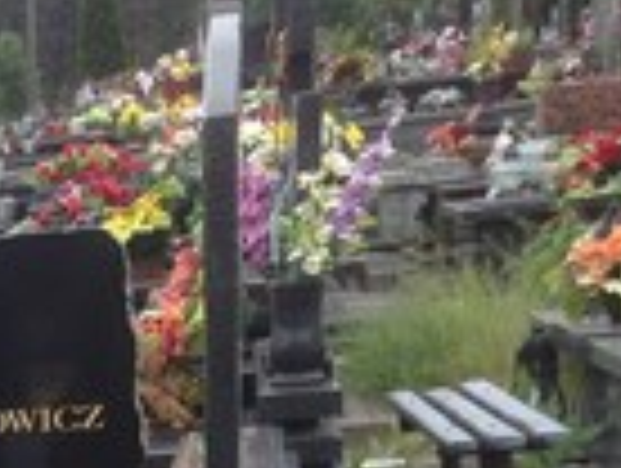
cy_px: 990
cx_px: -486
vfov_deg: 9.1
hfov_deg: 11.9
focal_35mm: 153
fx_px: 2750
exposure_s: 1/616
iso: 50
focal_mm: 4.12
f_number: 2.4
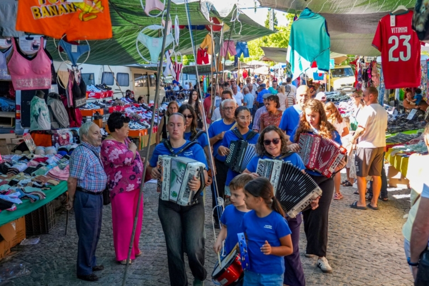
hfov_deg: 41.9
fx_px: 560
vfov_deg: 28.6
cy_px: 161
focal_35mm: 47
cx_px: 232
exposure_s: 1/1600
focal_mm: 35
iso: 2000
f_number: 4
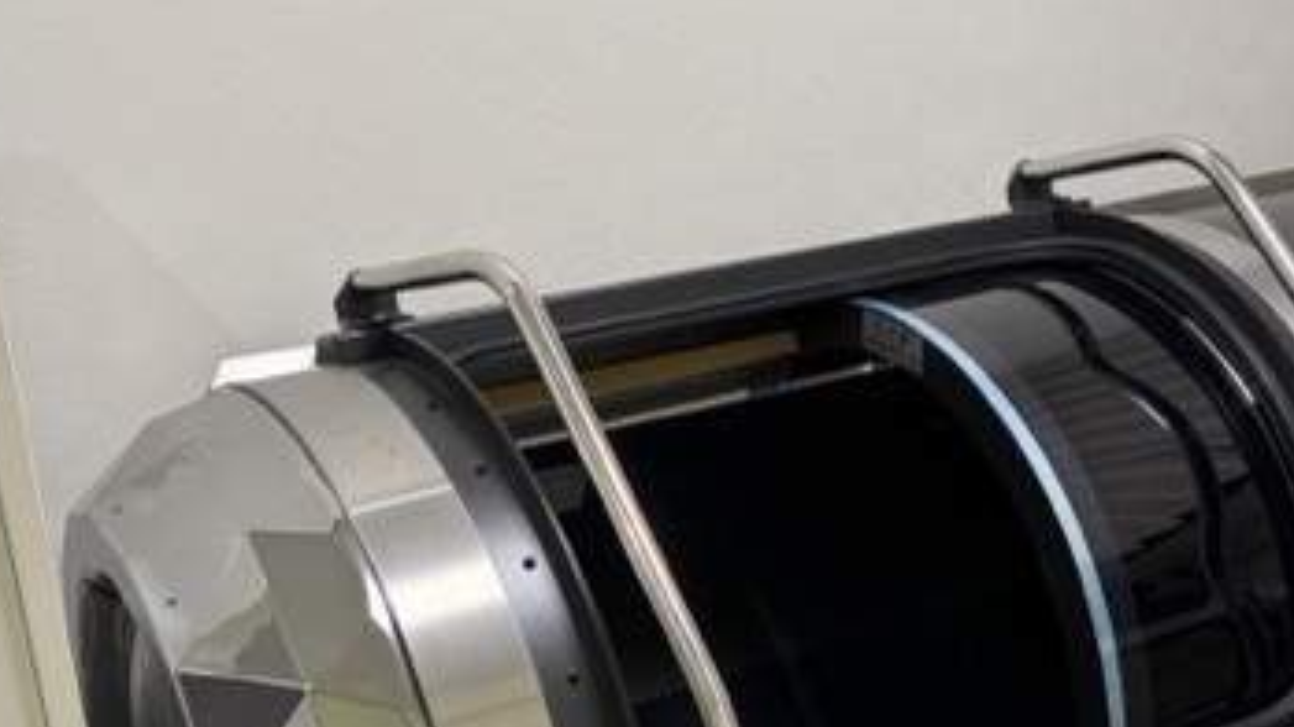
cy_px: 579
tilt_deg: -28.6
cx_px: 716
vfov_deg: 22.7
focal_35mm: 52
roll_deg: -0.7
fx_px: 1784
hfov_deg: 39.8
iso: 125
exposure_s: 1/61
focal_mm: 5.96
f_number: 1.6
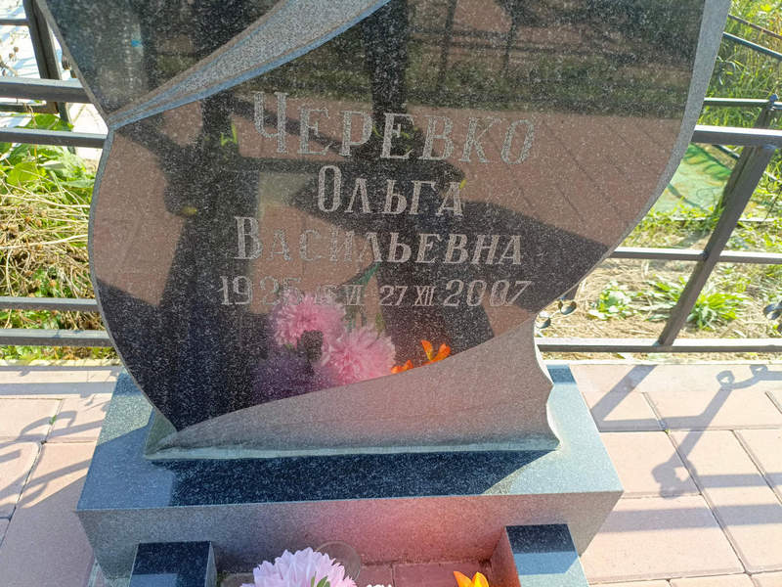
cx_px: 391
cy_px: 294
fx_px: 565
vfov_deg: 54.9
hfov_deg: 69.4
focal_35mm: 25
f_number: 1.69
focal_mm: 4.76
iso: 112
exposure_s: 1/244
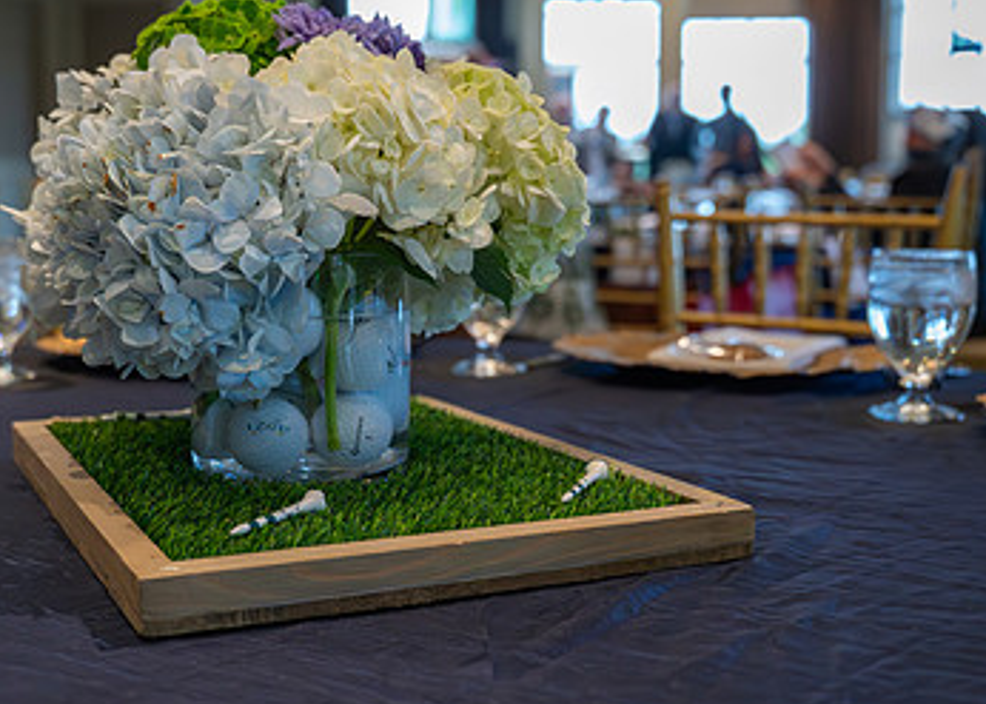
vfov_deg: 29.9
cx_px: 316
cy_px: 399
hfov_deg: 40.5
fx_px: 1316
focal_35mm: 47
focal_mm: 24
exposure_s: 1/800
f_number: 2.8
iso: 6400
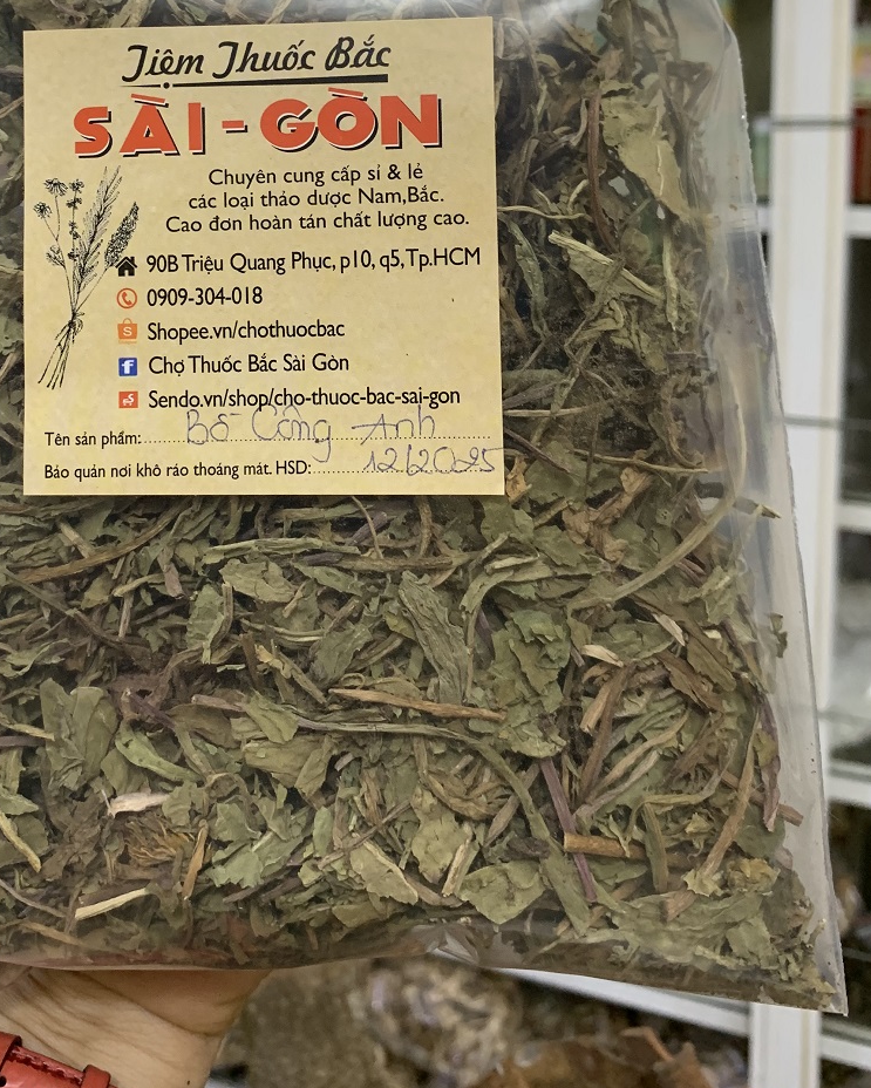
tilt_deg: -9.4
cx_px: 328
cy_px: 251
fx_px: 1320
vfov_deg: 43.1
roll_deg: +2.6
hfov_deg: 36.3
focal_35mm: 41
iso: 160
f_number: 1.8
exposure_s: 1/50
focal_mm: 4.25
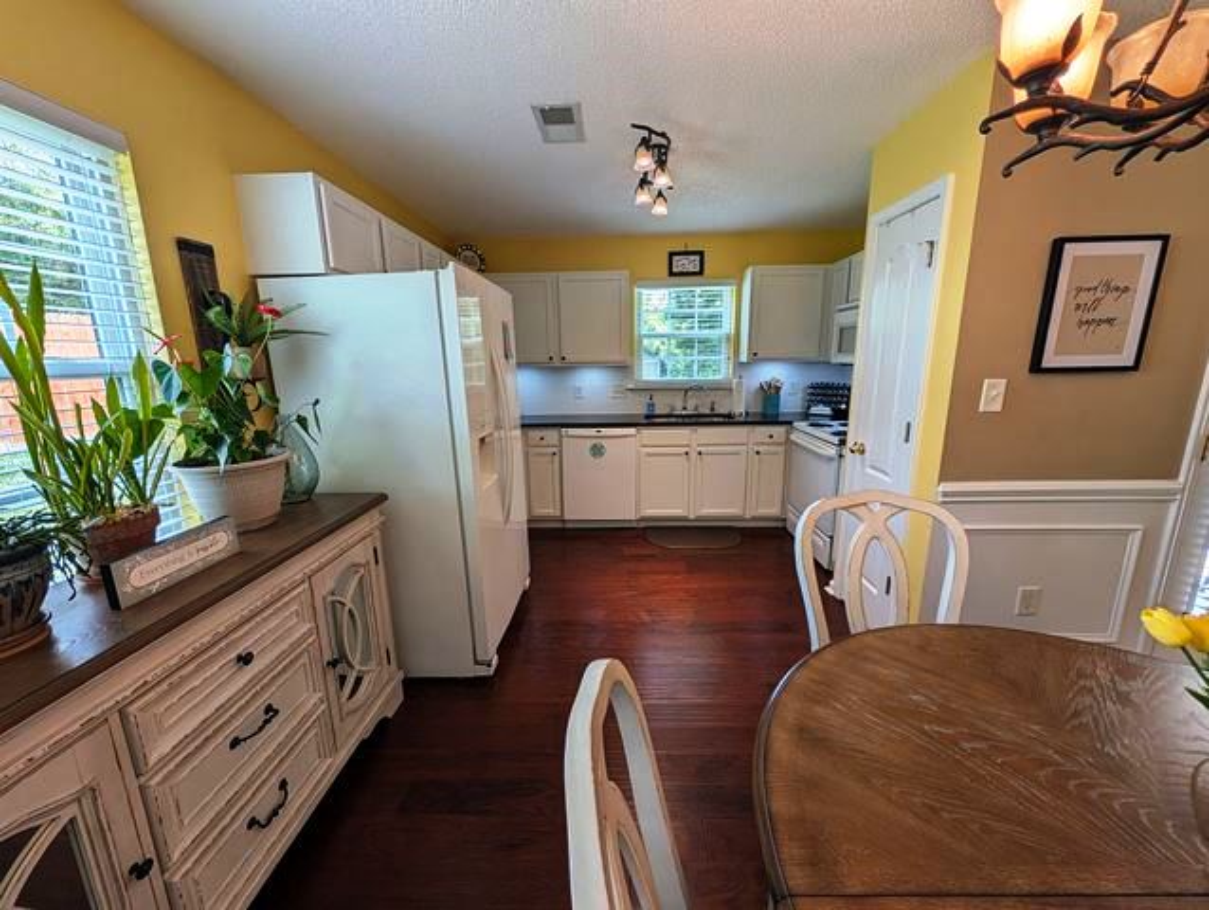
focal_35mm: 12
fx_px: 420
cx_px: 604
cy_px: 455
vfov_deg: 94.6
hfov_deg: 110.5
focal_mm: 2.02
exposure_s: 1/200
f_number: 1.7
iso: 44
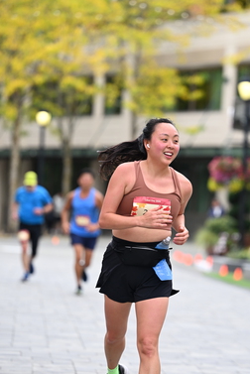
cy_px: 211
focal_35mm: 204
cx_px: 158
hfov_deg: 6.7
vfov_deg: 10.1
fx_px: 2121
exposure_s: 1/1600
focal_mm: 140
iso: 640
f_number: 2.8
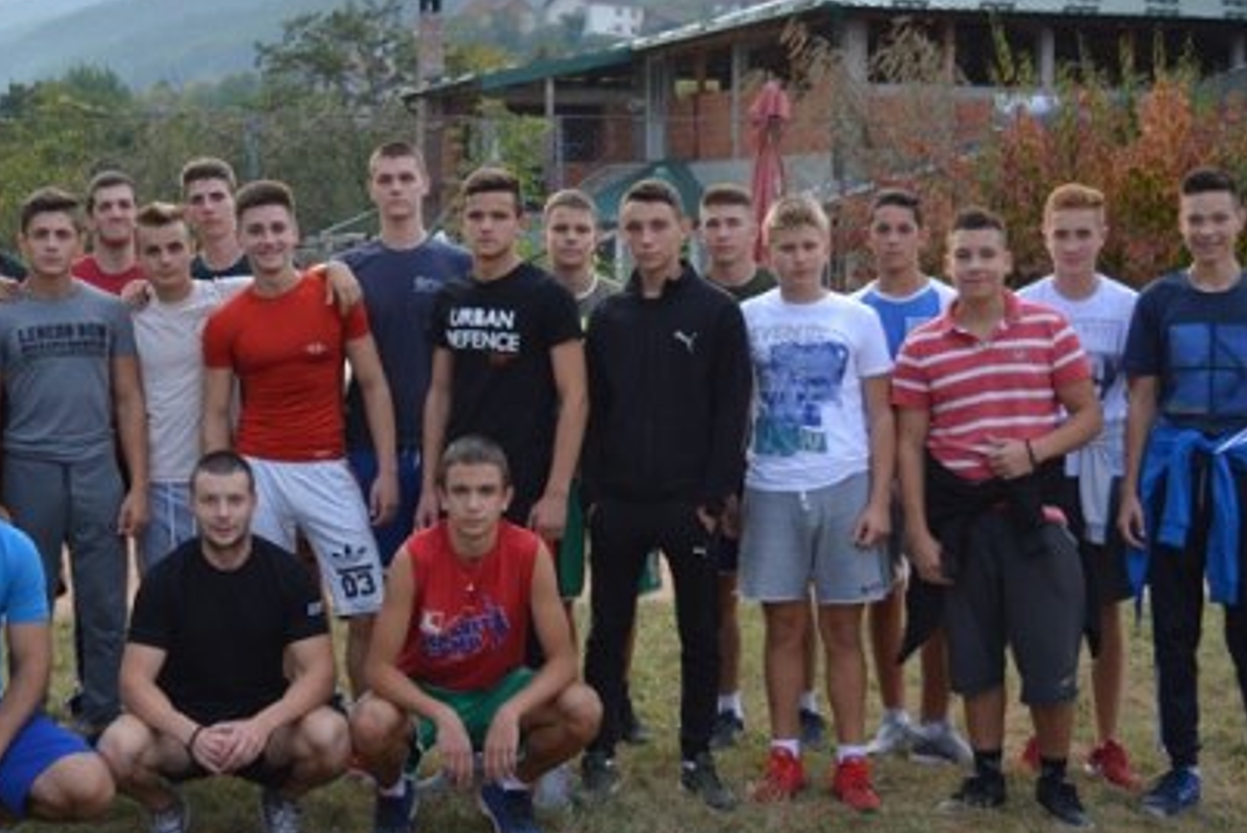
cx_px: 482
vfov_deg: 22.7
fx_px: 2073
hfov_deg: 33.3
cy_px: 398
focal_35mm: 60
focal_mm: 25
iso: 450
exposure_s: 1/1000
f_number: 4
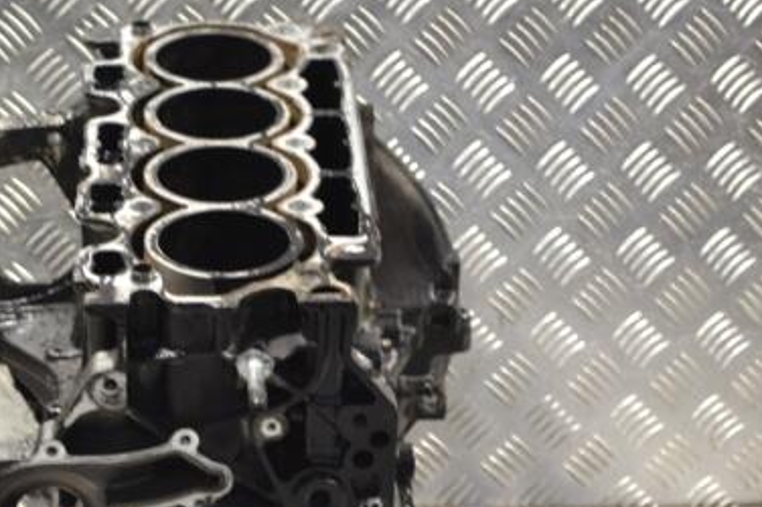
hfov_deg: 15.5
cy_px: 357
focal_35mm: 132
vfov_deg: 10.4
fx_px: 2787
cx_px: 213
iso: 560
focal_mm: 55
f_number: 5.6
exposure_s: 1/30
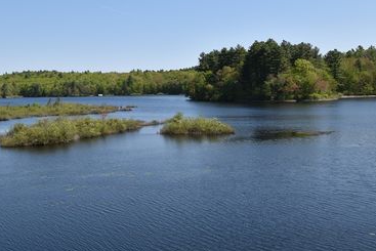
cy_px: 130
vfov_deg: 27.5
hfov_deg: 40.3
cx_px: 205
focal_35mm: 49
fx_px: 512
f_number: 9
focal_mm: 24
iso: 200
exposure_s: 1/320
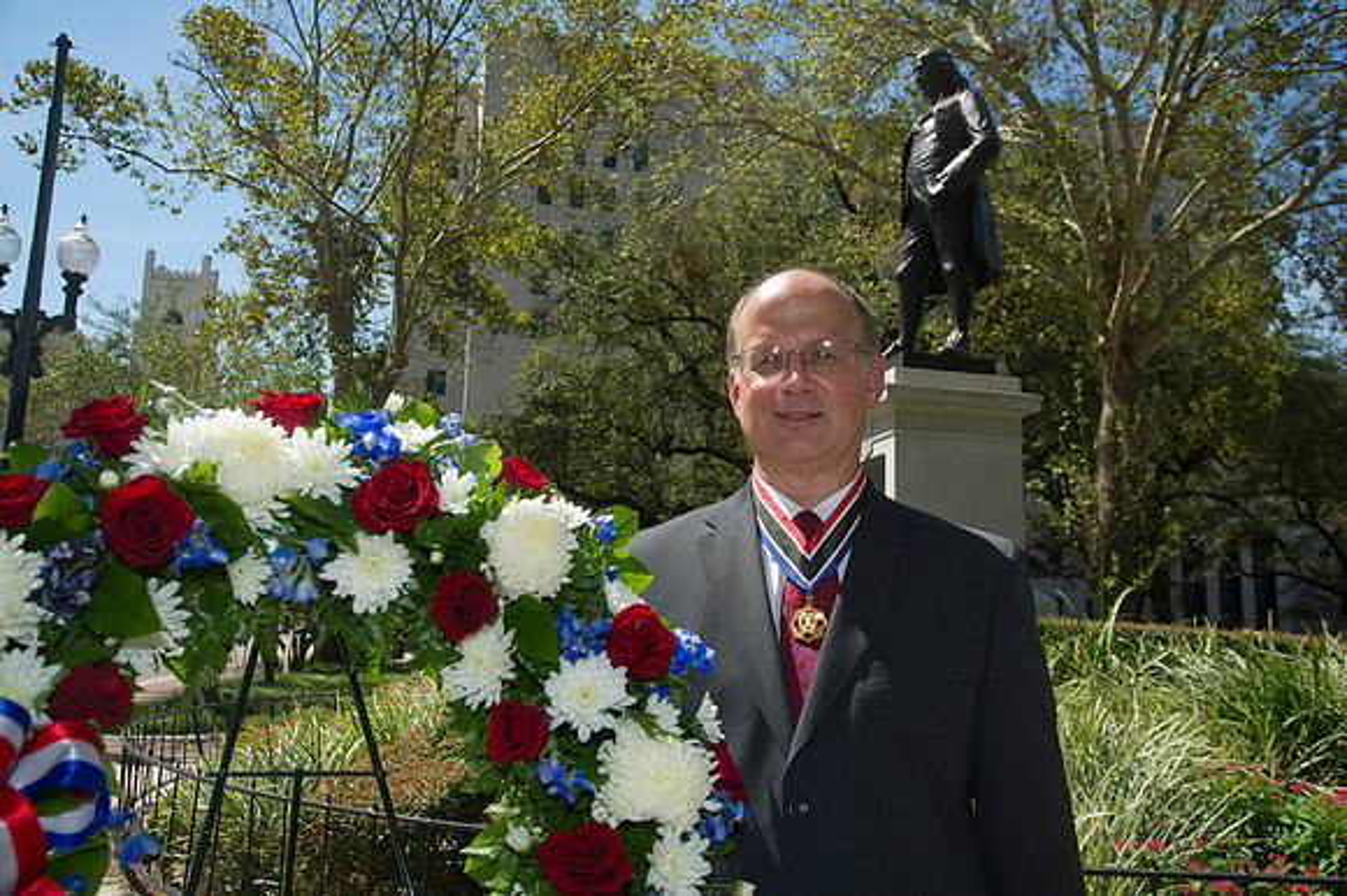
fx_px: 1197
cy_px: 448
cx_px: 674
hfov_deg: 58.7
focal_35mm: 32
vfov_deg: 41.1
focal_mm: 32
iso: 200
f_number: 8
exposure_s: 1/250
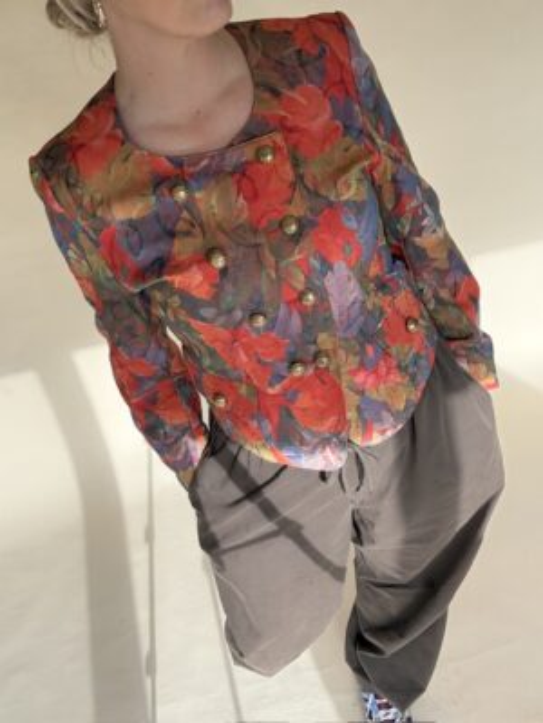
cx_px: 272
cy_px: 362
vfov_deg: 60.0
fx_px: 627
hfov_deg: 46.8
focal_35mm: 30
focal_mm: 2.69
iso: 40
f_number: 1.9
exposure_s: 1/260
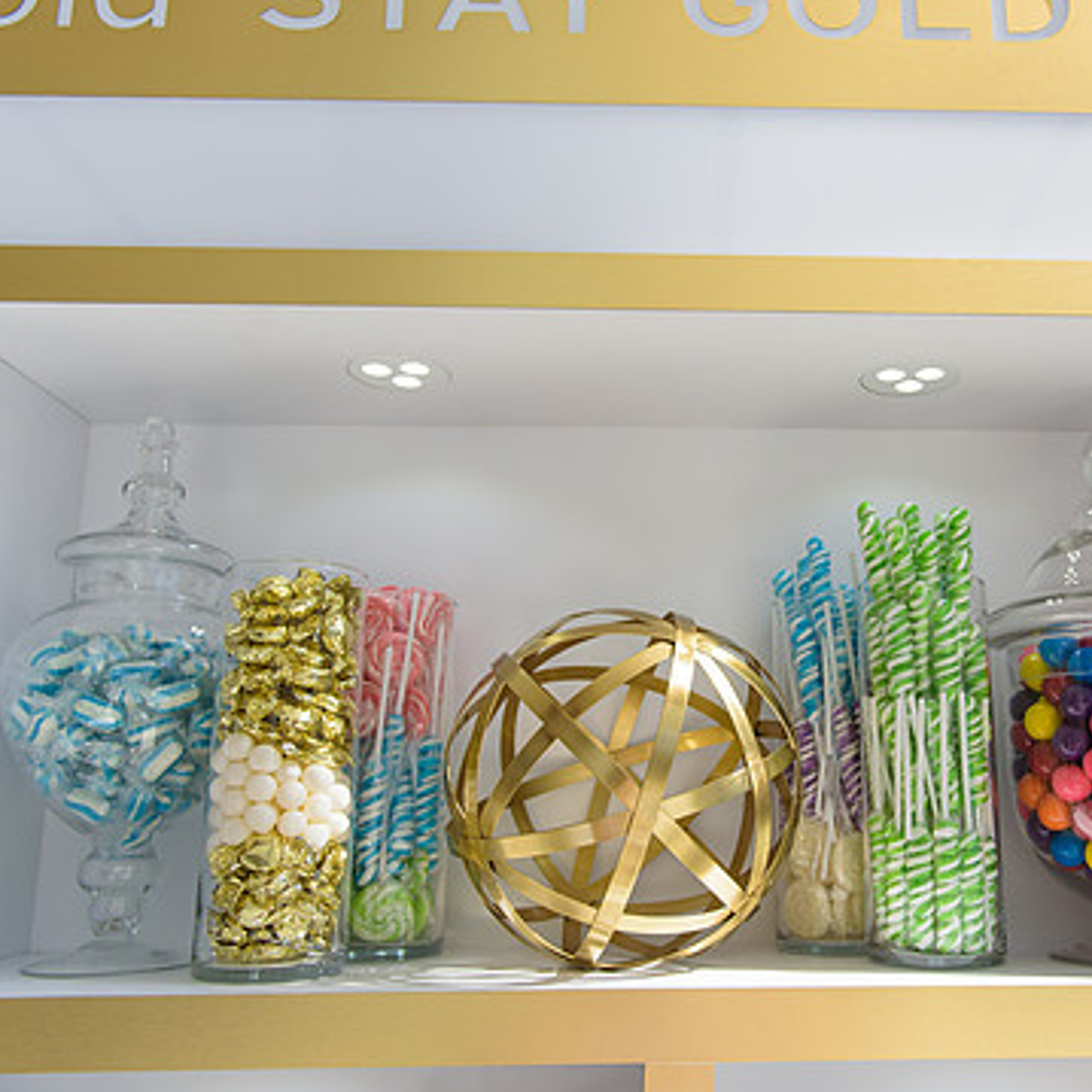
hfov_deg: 49.1
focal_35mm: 33
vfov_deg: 49.7
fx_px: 1178
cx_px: 709
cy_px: 549
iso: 200
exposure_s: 1/1000
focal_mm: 24
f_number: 3.2
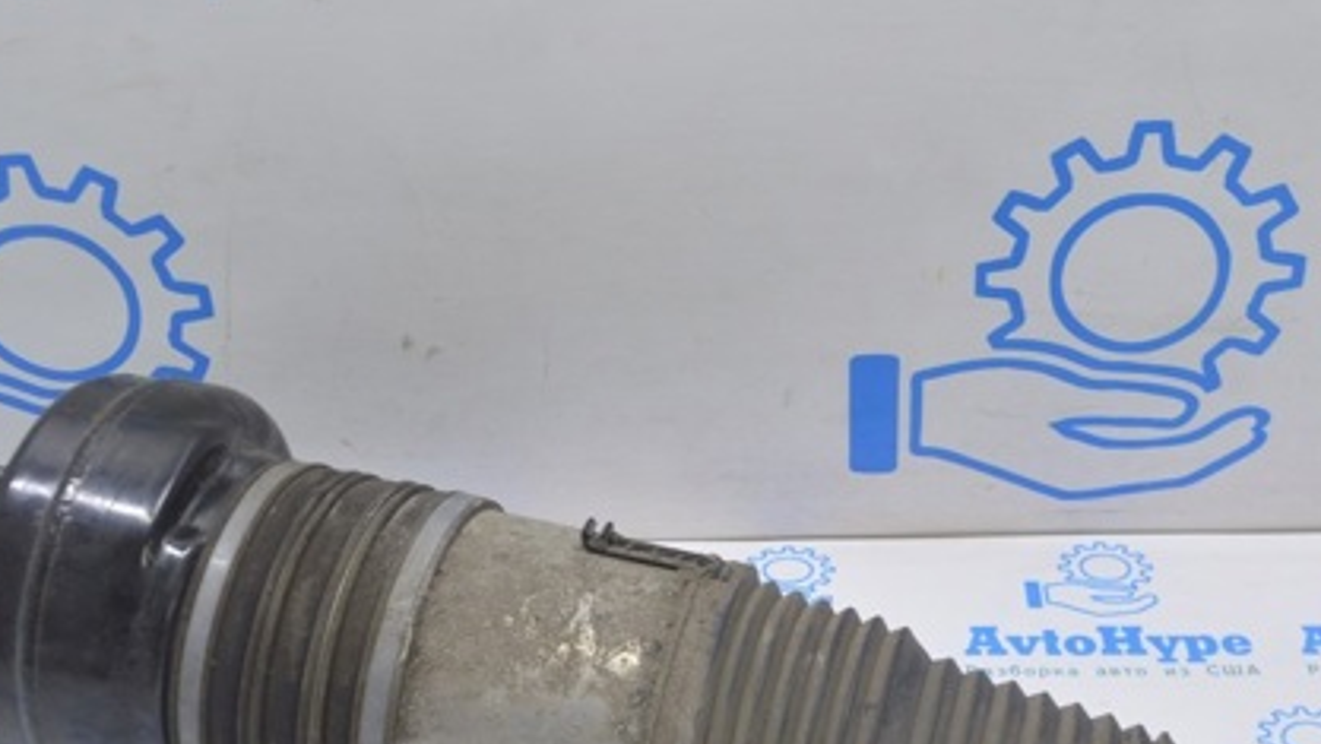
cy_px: 508
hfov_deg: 39.1
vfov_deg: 22.6
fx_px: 1857
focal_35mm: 53
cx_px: 713
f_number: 5.6
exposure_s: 1/20
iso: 400
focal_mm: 22
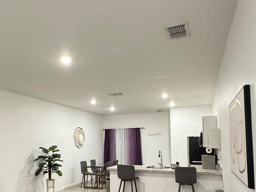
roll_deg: +0.9
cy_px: 127
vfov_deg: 46.1
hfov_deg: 59.7
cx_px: 110
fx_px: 222
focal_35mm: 30
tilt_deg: +3.8
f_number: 2.2
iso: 640
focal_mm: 2.22
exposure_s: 1/60
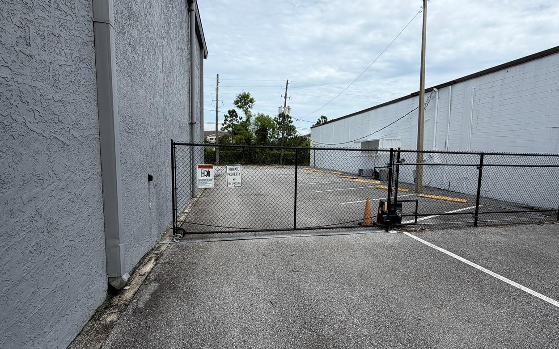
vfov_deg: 62.2
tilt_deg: -6.8
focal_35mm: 19
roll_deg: -0.5
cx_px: 298
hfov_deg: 87.9
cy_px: 185
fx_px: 289
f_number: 2.2
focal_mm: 2.22
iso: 20
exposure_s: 1/1189
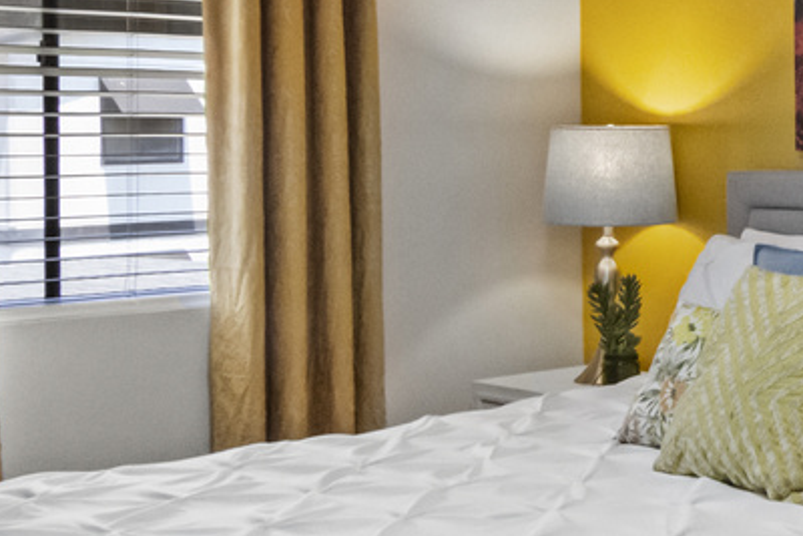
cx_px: 843
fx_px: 1406
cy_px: 215
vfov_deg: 21.6
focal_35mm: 63
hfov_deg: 29.3
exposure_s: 1/30
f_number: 10
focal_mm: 14
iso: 6400
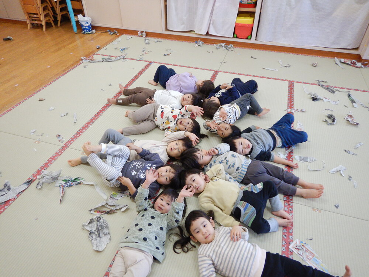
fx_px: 256
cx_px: 184
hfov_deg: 71.6
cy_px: 138
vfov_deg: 56.8
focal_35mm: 24
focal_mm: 4.3
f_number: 2.8
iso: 125
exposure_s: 1/40
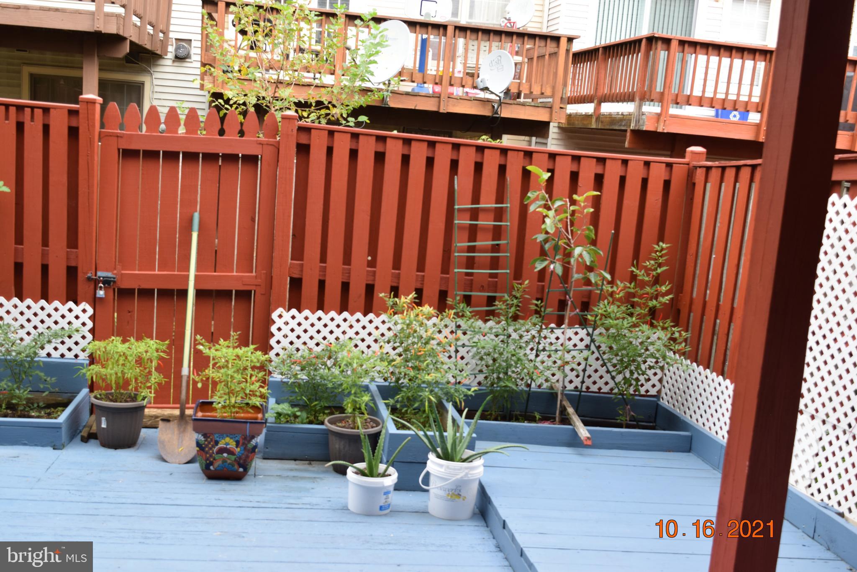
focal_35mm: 39
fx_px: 928
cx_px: 428
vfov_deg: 34.2
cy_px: 286
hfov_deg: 49.6
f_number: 6.3
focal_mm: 26
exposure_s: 1/160
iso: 400
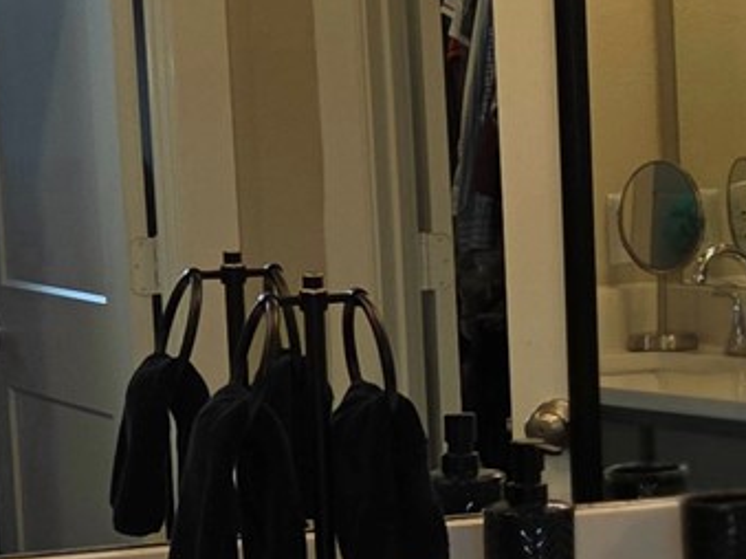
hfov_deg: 13.6
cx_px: 1028
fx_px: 2994
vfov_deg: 10.7
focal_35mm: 139
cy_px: 297
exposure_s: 1/60.2
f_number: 1.8
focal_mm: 5.4
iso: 40
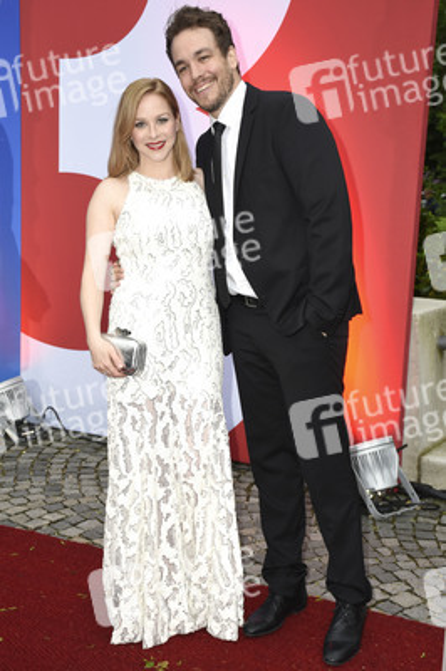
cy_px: 336
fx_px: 949
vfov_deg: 38.9
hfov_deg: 26.4
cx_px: 223
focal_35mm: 51
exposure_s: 1/60
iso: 400
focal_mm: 34
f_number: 5.6
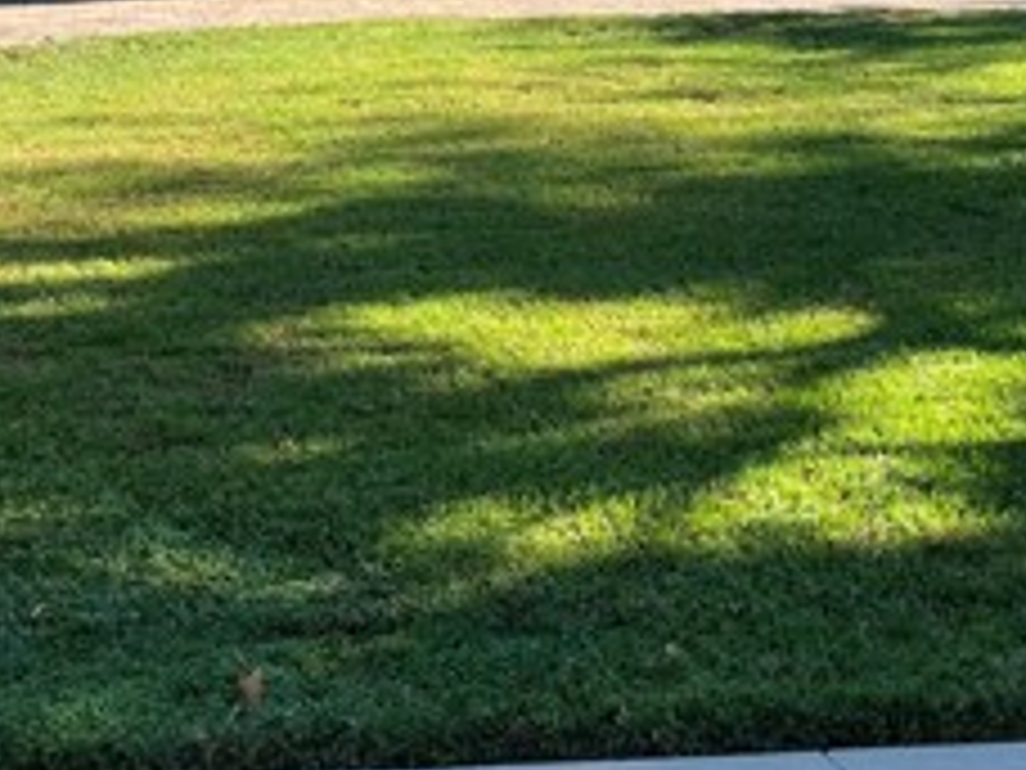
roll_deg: +0.1
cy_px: -36
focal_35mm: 73
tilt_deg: -5.0
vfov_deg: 19.5
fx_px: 2164
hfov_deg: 26.5
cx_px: 702
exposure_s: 1/1497
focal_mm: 5.1
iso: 50
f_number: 1.6
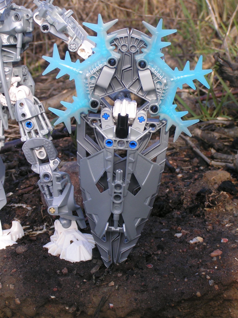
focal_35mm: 94
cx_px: 115
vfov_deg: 20.9
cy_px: 148
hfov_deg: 15.7
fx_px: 862
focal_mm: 13.2
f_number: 5
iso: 50
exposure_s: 1/200
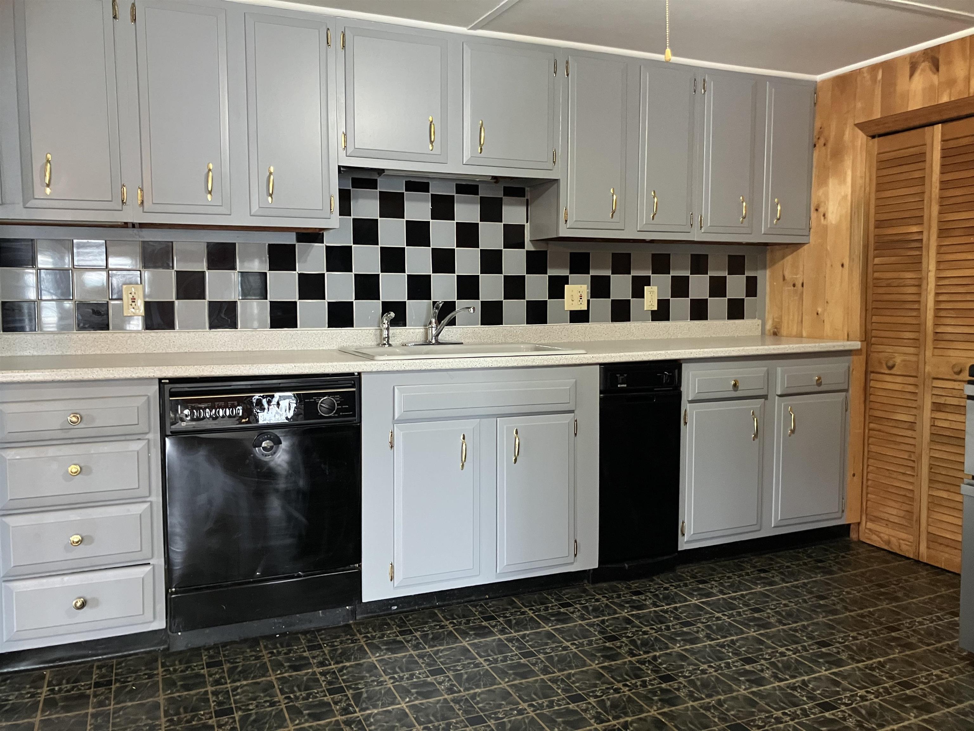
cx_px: 487
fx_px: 788
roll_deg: -0.1
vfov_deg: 49.7
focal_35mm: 28
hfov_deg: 63.4
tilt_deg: -4.0
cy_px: 366
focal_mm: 3.99
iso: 320
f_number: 1.8
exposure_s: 1/40
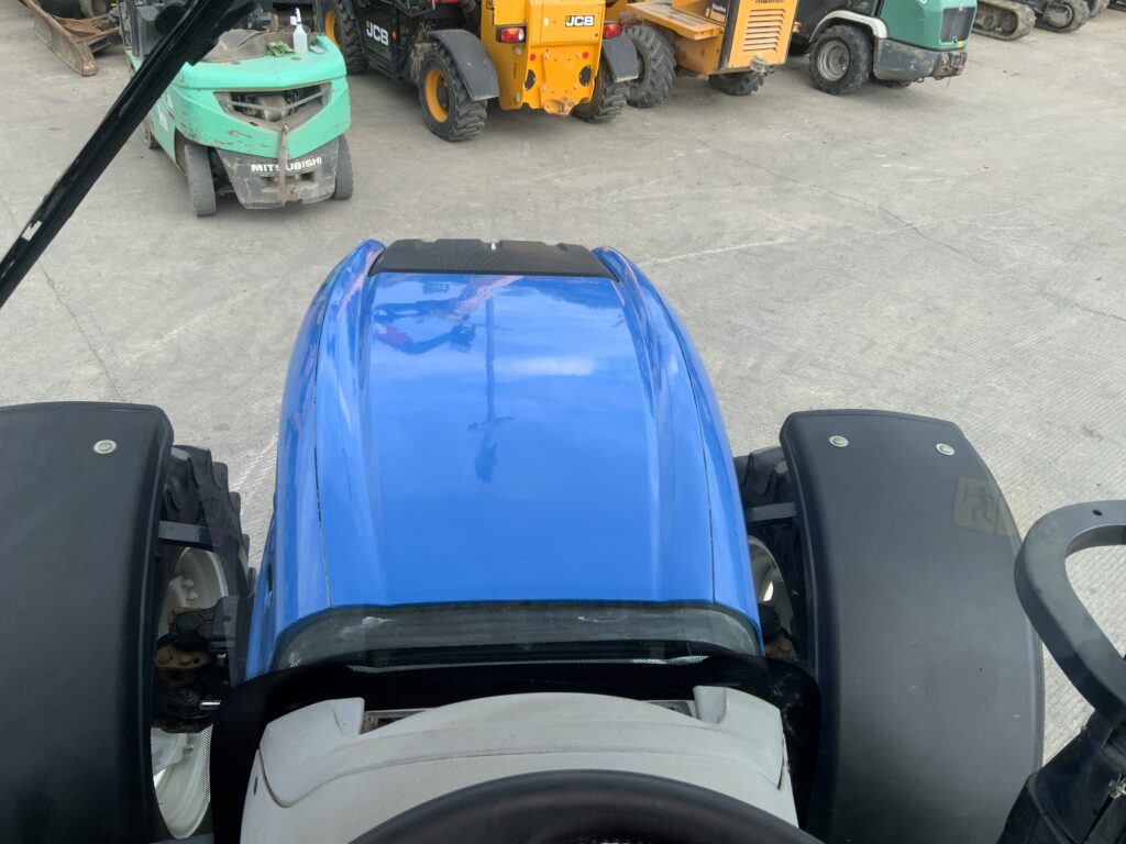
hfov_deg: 61.7
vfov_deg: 48.2
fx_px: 943
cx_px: 563
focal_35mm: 29
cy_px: 422
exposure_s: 1/312
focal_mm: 3
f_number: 1.8
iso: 16
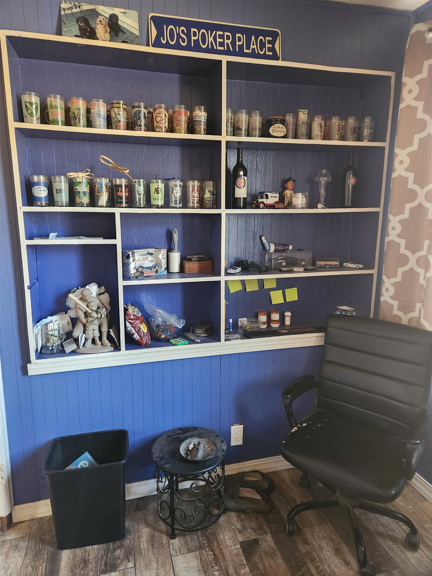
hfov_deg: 58.9
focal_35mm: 23
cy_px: 288
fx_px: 383
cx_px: 216
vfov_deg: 73.9
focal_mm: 5.4
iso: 640
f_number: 1.8
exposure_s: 1/60
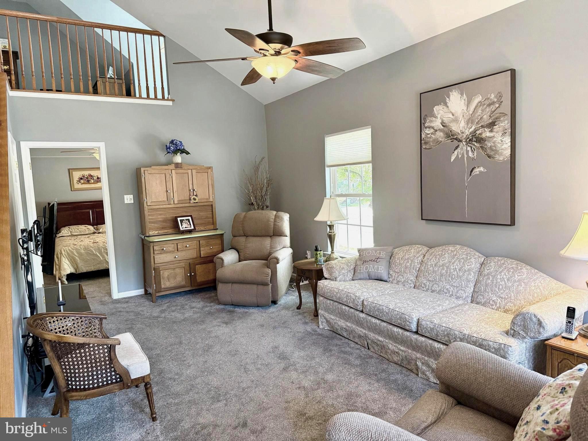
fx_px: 408
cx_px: 294
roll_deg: +2.3
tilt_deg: -5.5
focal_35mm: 24
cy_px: 220
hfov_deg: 71.6
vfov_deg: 56.8
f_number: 1.78
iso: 320
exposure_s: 1/120
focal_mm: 6.76
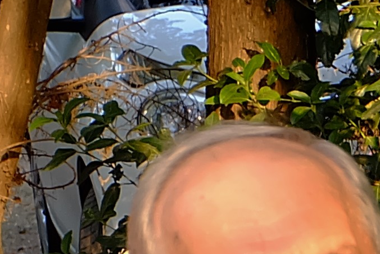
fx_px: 3748
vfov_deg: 3.9
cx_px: 1146
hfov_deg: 5.5
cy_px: 415
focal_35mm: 355
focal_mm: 32.5
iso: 400
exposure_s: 1/80
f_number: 5
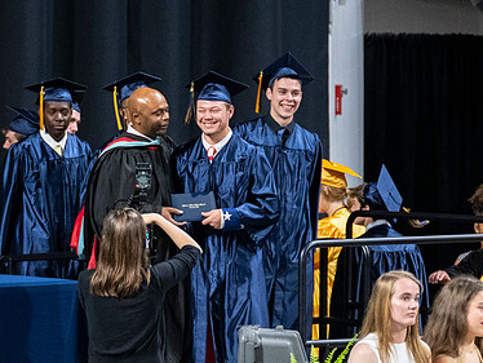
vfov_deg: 2.5
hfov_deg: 3.3
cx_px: 232
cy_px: 242
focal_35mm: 603
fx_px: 8419
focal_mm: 200
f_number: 4
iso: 2000
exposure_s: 1/200
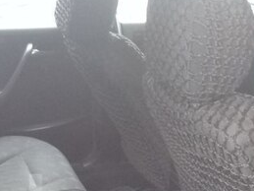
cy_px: 206
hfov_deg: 24.5
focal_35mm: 79
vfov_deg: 18.0
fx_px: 579
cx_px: 71
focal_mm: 3.3
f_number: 2.2
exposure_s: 1/20
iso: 200
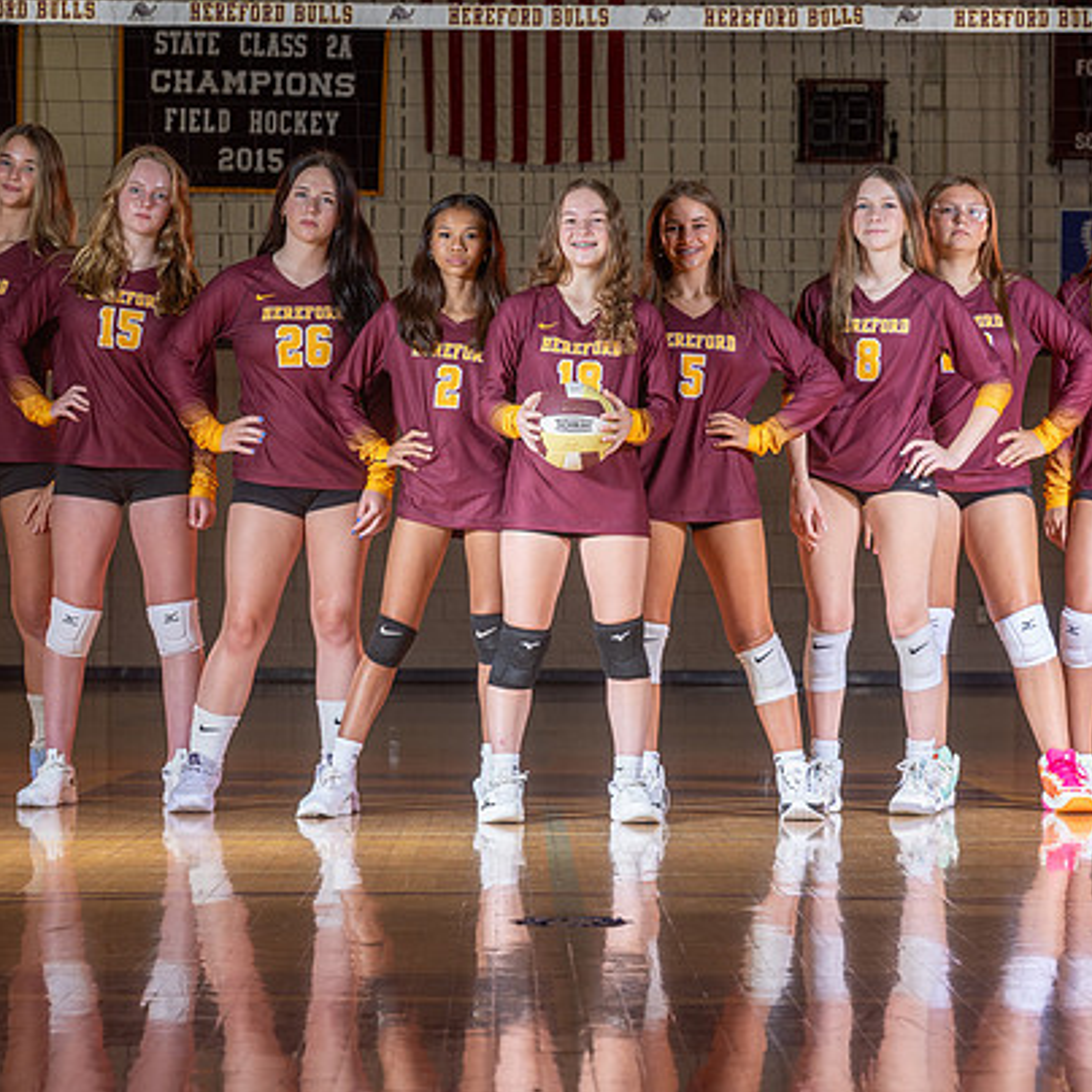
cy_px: 541
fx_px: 4711
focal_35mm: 132
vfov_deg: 13.2
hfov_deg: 13.2
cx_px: 605
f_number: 6.3
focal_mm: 74
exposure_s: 1/160
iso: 100
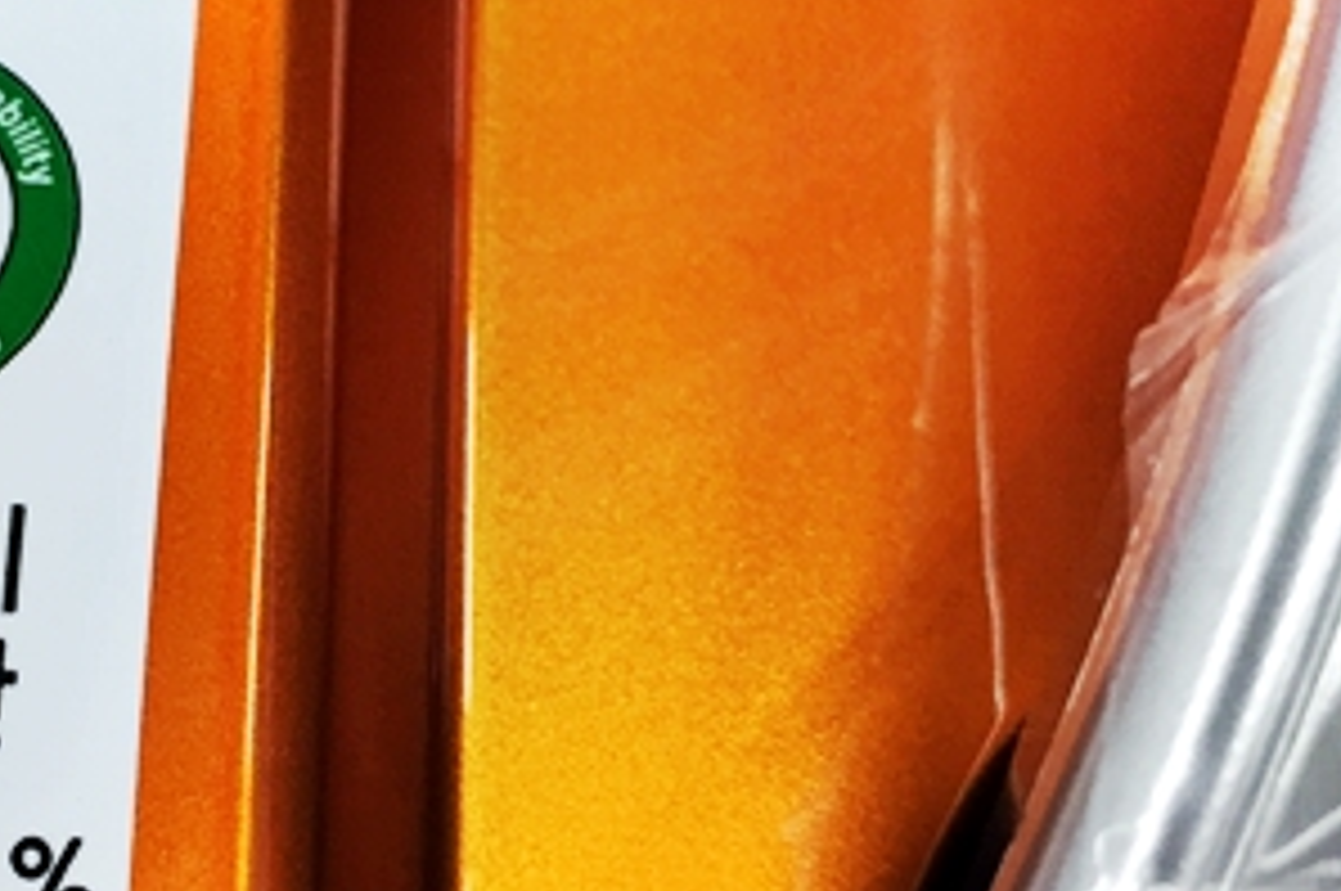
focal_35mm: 76
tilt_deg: -57.7
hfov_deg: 25.7
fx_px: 2828
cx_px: 101
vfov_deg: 17.9
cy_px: 549
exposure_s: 1/30
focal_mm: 4.15
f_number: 2.2
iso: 40
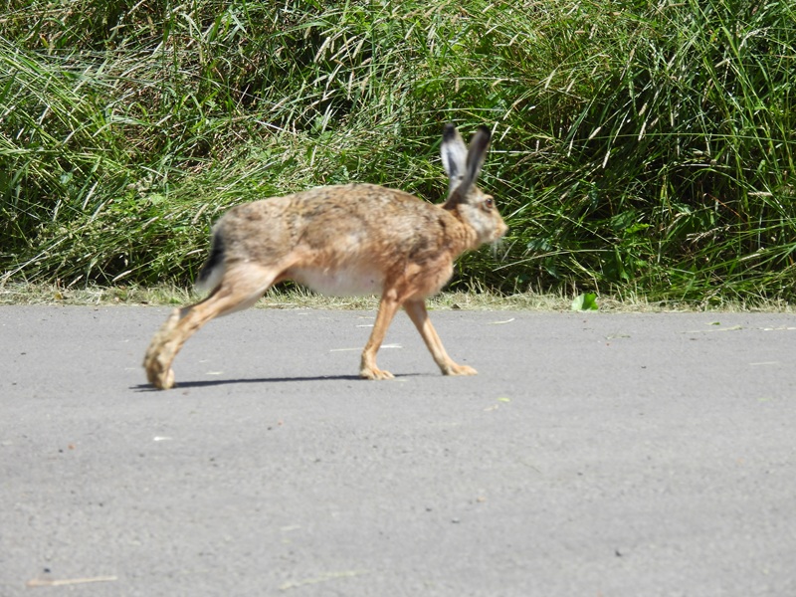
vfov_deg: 3.9
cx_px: 398
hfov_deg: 5.2
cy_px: 298
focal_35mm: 380
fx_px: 8738
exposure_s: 1/500
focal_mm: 67.8
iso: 100
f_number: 5
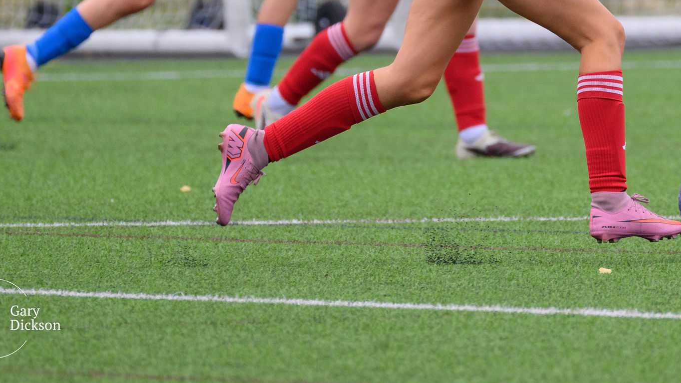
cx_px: 526
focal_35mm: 968
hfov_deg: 2.2
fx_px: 17481
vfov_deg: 1.3
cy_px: 14
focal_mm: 330
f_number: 5.3
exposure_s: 1/1250
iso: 1100
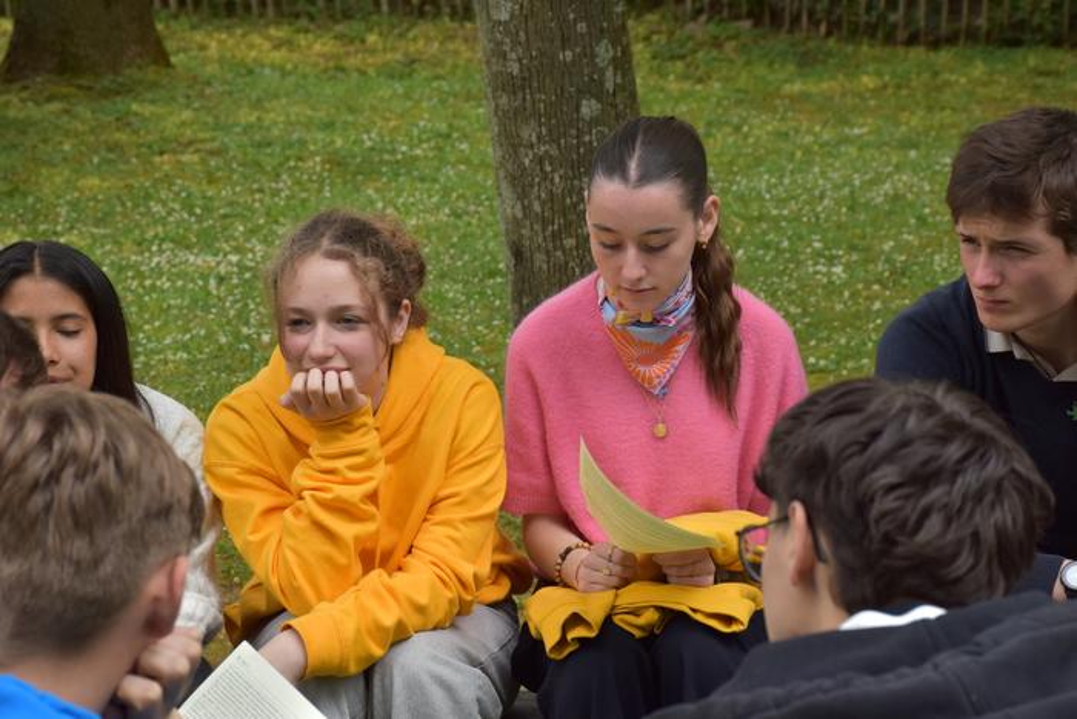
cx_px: 538
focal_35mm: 105
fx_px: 3142
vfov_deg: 13.0
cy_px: 360
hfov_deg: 19.5
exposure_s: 1/250
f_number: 8
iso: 320
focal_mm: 70
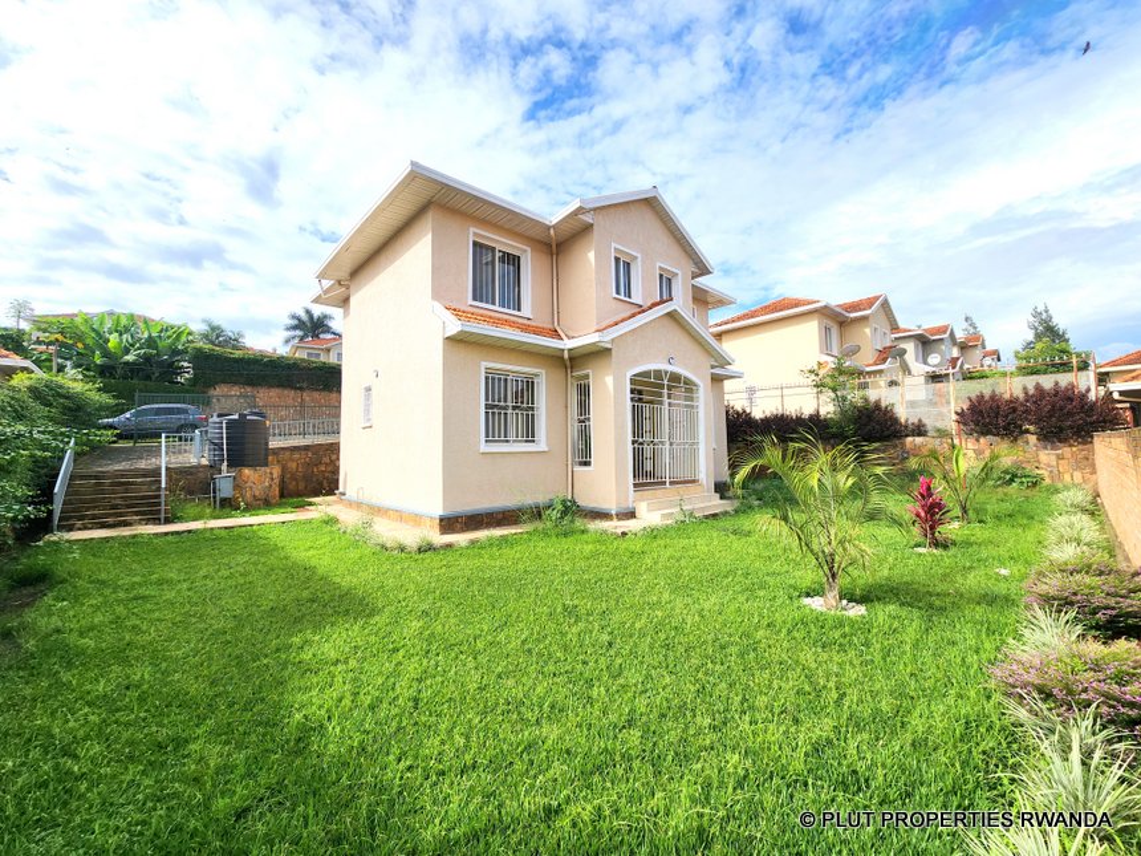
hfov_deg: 106.2
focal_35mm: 13
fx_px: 429
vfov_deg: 89.9
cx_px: 570
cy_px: 428
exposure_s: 1/1538
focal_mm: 2.2
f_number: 2.2
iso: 50
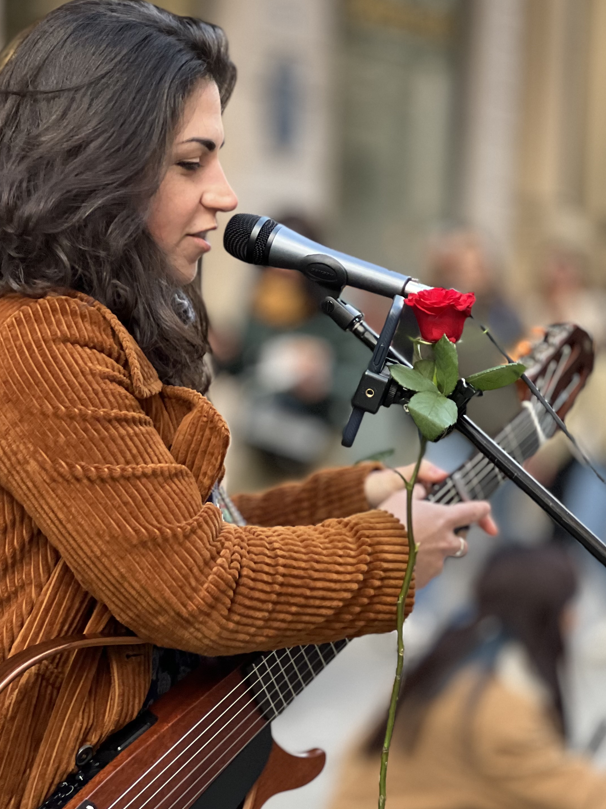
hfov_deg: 13.7
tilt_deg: -4.0
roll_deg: -1.5
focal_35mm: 108
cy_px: 521
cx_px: 264
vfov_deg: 18.2
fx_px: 2521
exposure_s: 1/93
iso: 250
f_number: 2.8
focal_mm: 9
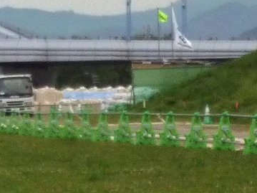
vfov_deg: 3.0
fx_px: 3644
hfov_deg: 4.0
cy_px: -14
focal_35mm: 491
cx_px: -184
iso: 320
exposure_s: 1/80
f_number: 5.5
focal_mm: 15.2
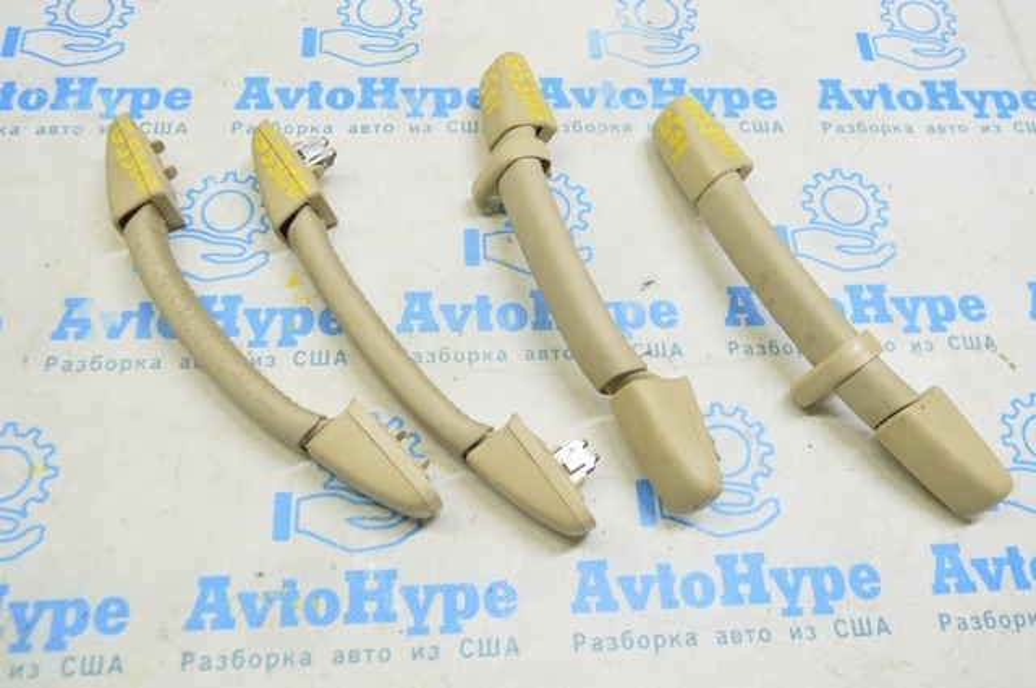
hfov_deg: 57.3
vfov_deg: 39.9
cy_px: 344
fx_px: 948
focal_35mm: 33
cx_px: 518
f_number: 5.6
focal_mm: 22
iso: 400
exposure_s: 1/15
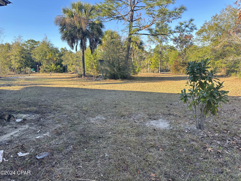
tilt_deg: -7.7
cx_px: 120
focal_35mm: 24
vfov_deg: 56.8
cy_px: 90
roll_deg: -0.6
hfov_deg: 71.6
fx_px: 167
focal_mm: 6.86
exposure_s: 1/398
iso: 80
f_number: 1.78
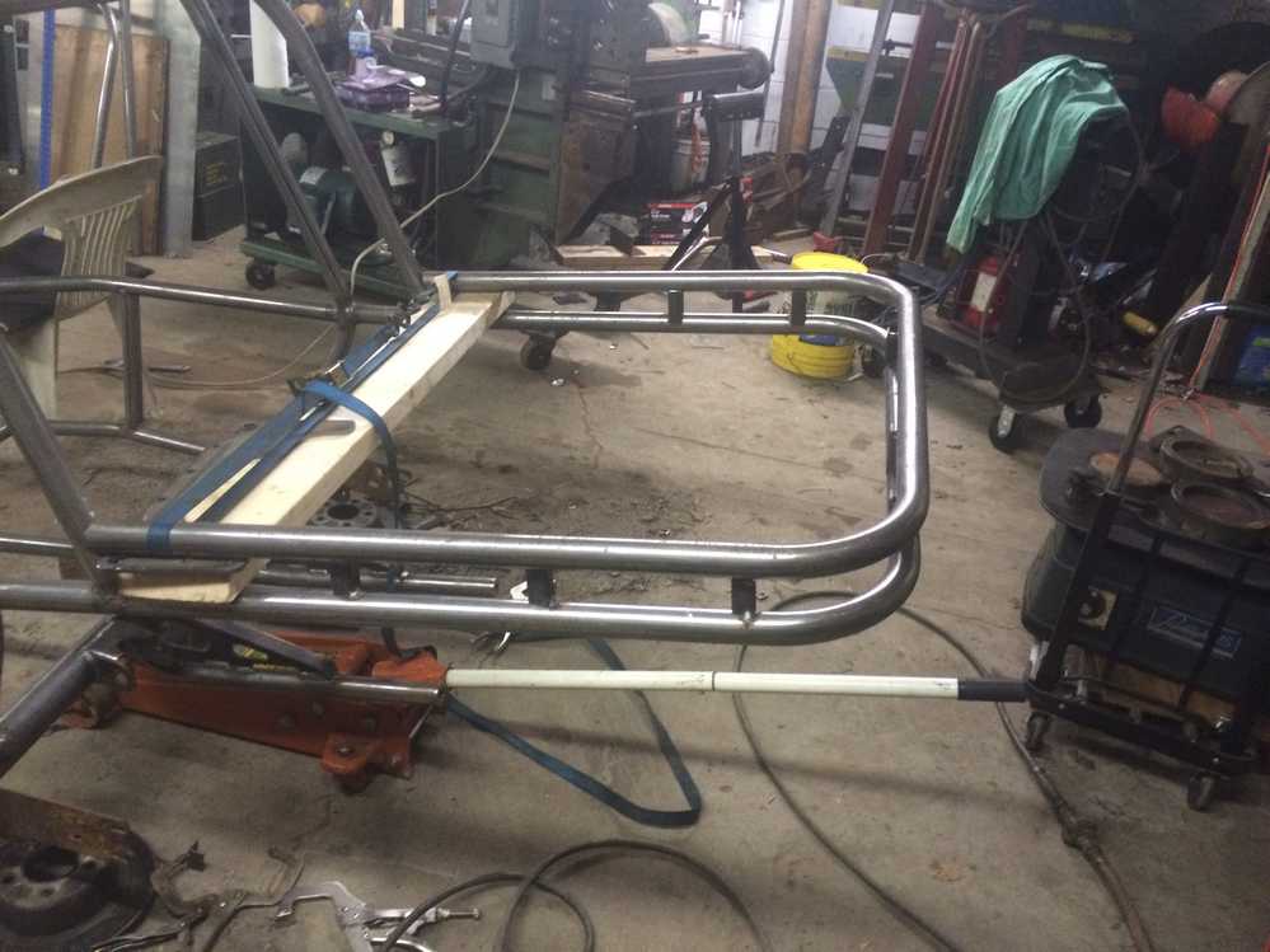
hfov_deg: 60.0
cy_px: 476
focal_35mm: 30
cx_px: 635
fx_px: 1101
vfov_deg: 46.8
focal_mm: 4.12
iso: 320
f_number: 2.2
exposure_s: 1/15
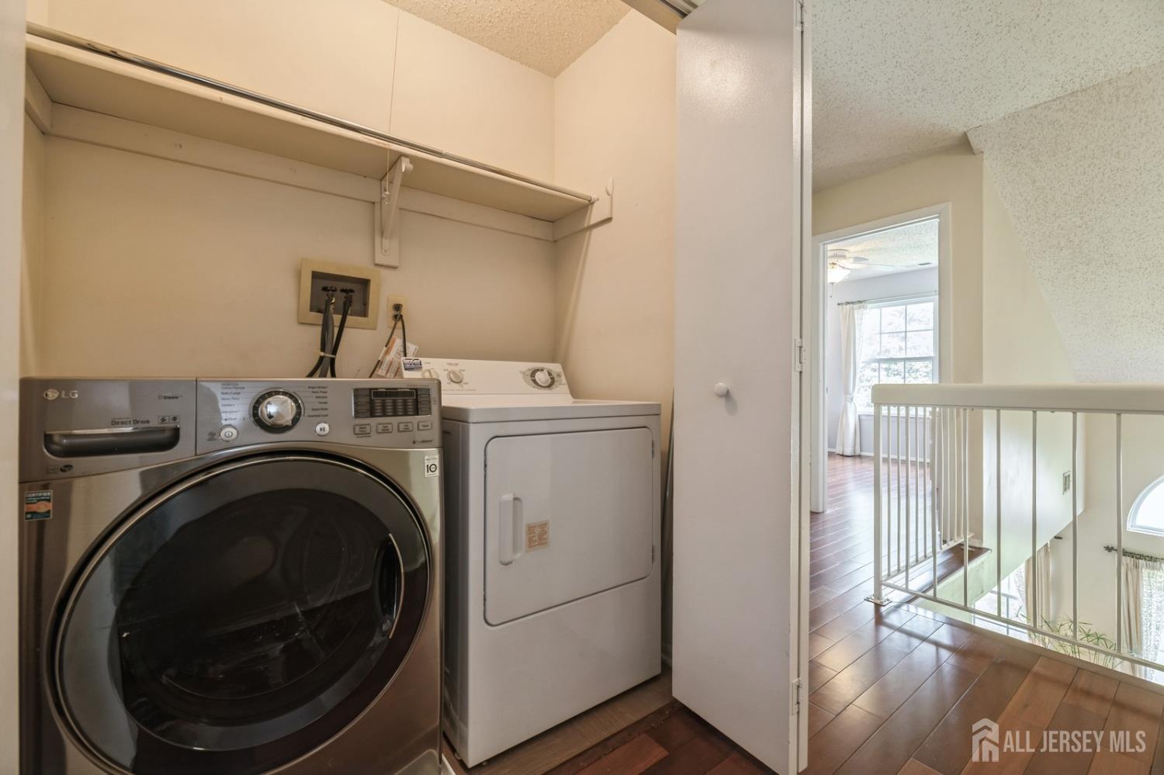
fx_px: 485
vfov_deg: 77.3
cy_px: 388
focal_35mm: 15
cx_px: 582
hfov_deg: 100.4
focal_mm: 15
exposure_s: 1/5
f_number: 8
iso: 200
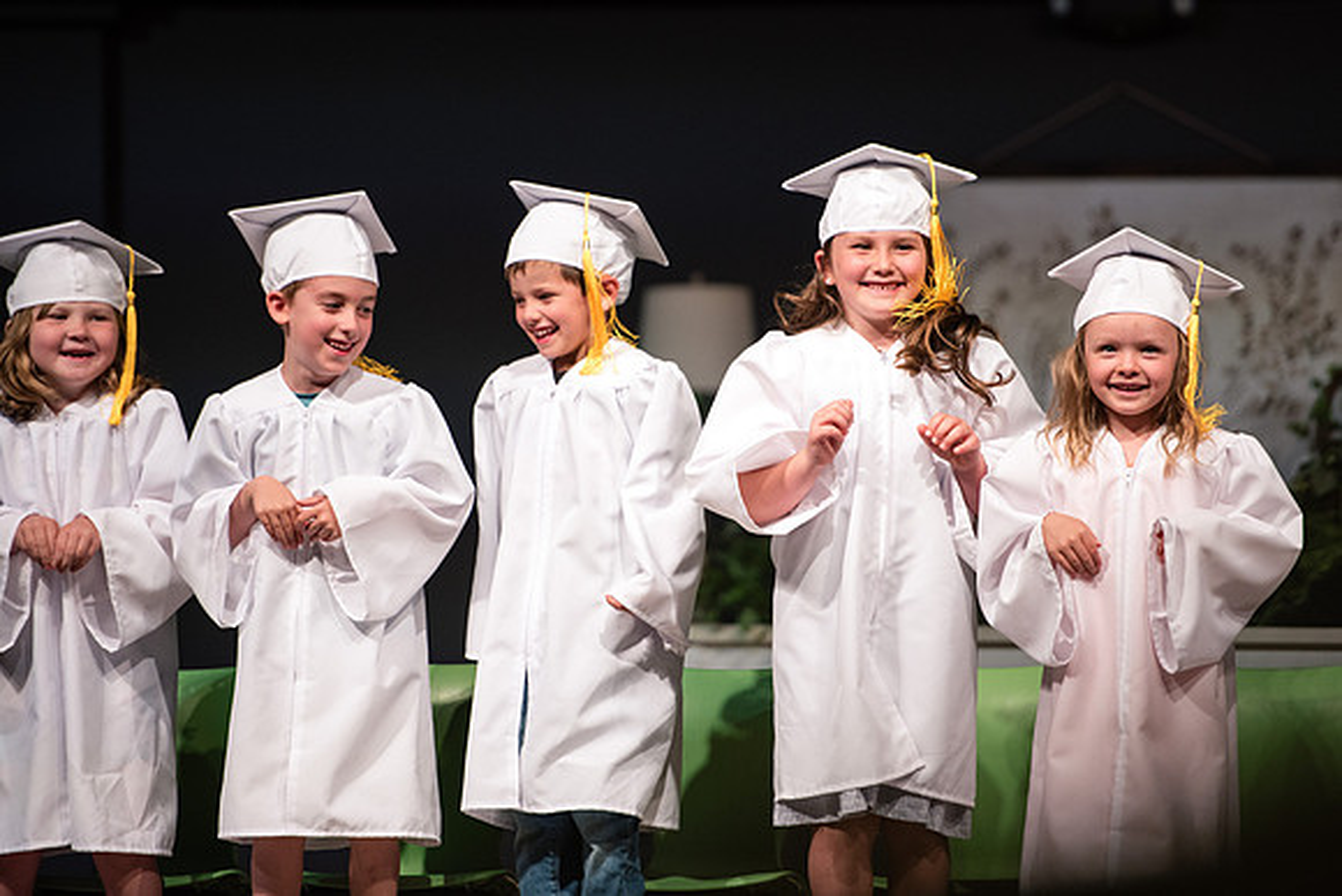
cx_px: 705
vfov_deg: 6.5
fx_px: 7837
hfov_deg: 9.8
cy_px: 425
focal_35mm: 210
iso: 500
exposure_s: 1/800
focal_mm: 200
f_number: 2.8
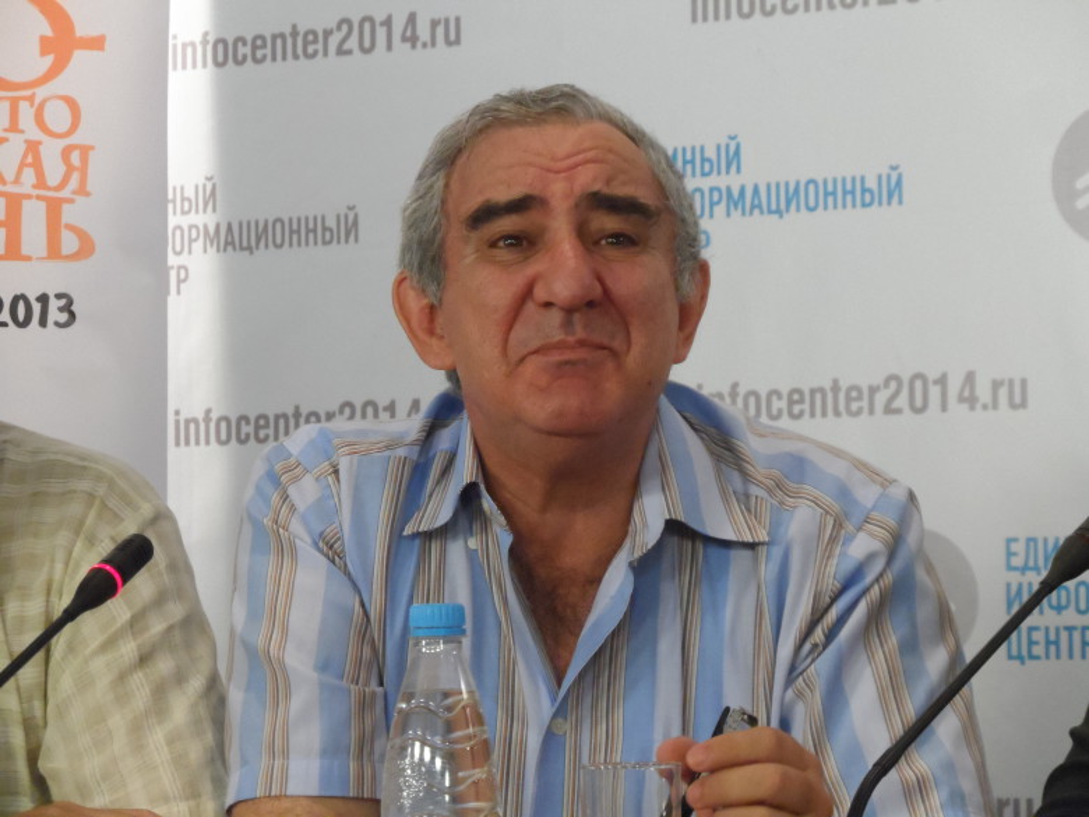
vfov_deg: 8.3
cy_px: 408
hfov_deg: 11.1
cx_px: 544
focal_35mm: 178
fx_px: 5600
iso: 640
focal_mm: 28.9
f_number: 4.5
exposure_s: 1/90
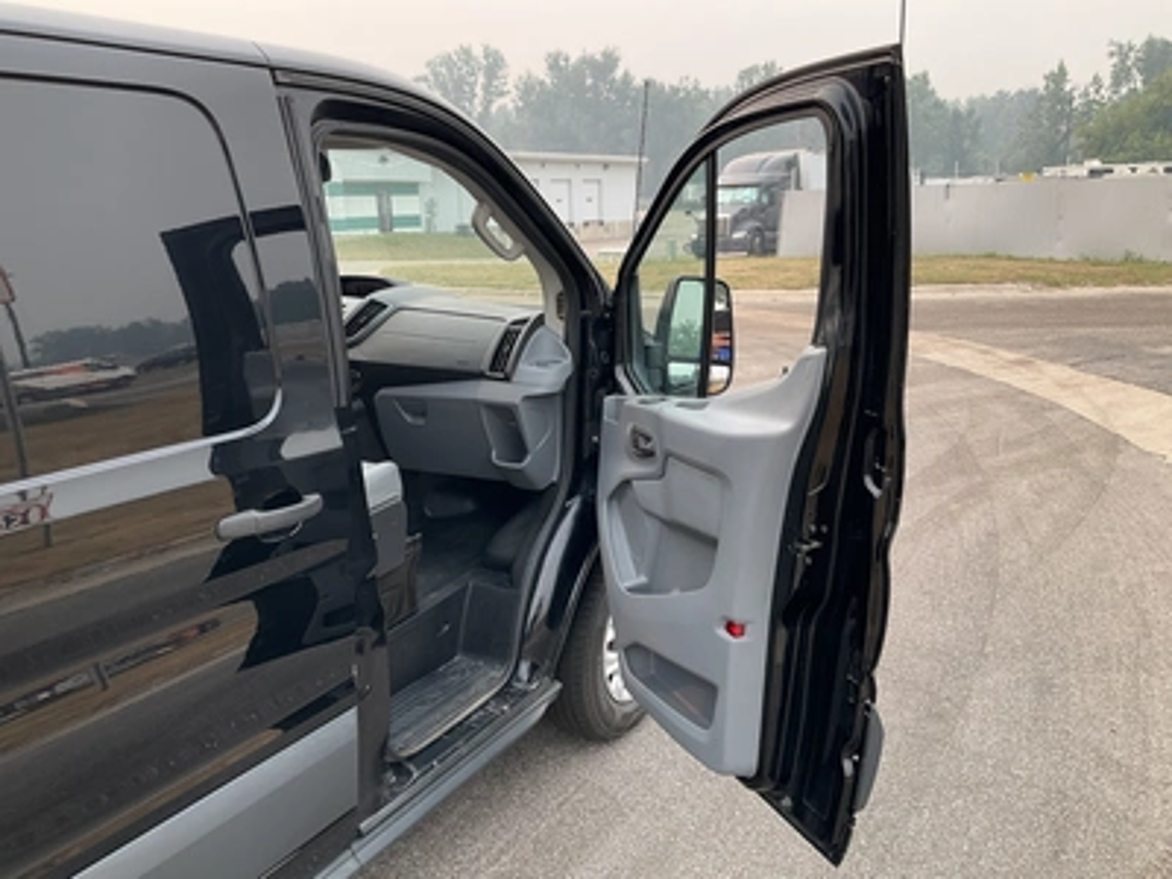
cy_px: 440
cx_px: 586
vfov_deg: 48.2
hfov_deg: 61.7
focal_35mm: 29
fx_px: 982
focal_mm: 3
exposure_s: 1/206
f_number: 1.8
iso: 20
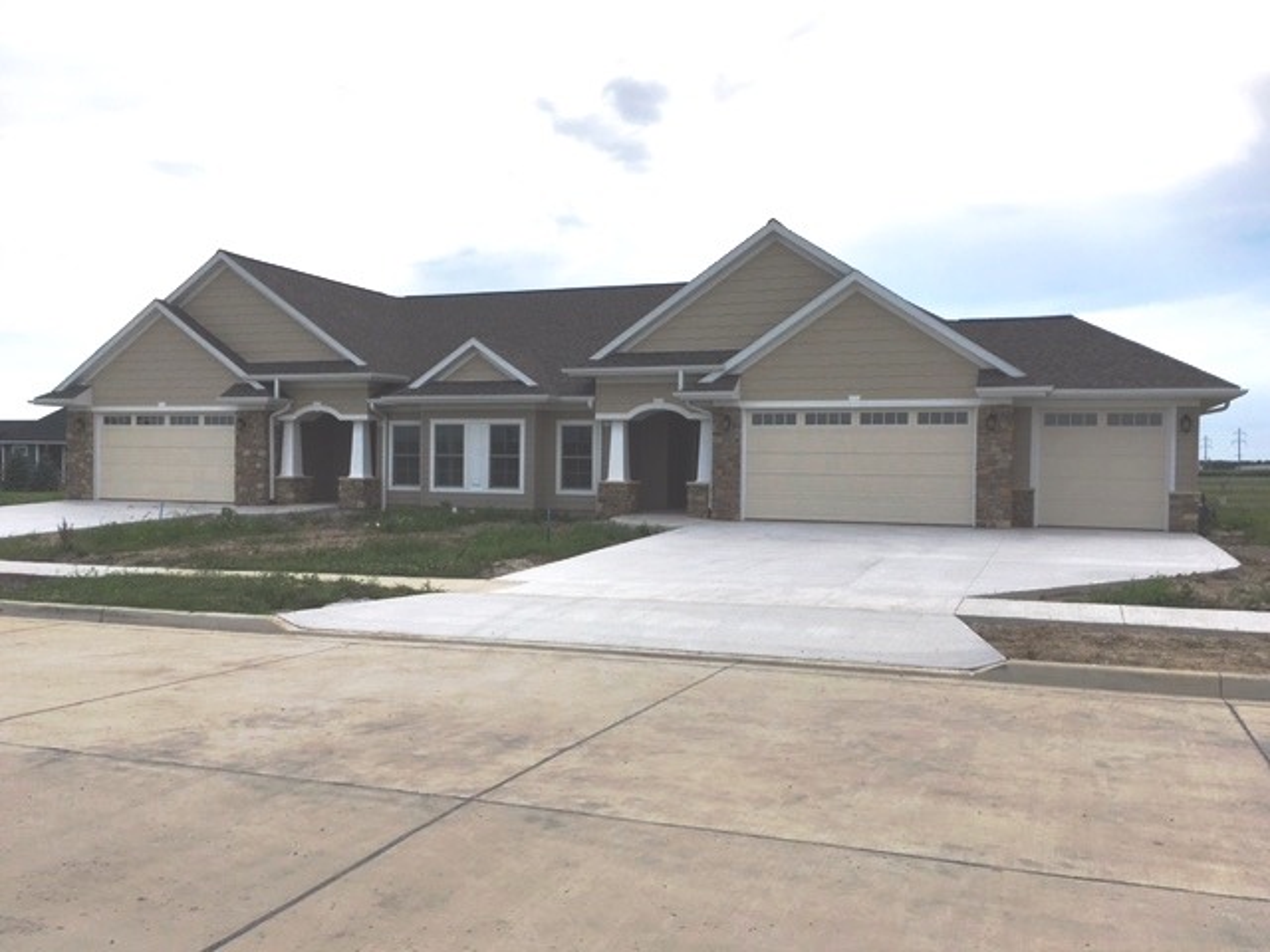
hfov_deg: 61.7
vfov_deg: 48.2
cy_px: 476
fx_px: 1064
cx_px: 635
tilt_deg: -1.0
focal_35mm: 29
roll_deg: -0.8
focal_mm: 4.15
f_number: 2.2
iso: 25
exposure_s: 1/3663
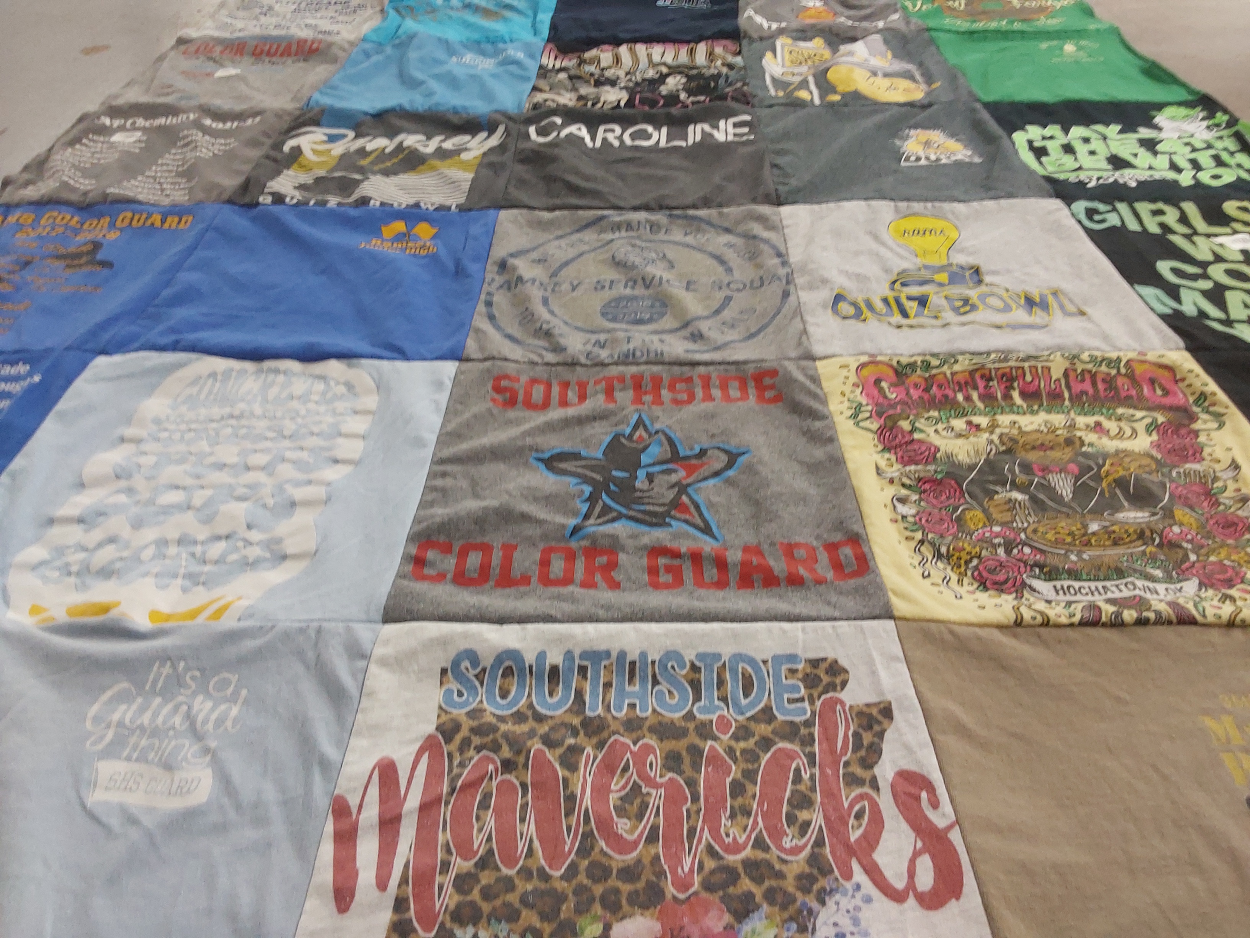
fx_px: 1011
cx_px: 625
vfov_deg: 49.7
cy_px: 469
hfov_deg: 63.4
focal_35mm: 28
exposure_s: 1/60
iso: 125
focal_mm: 2.91
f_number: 1.9
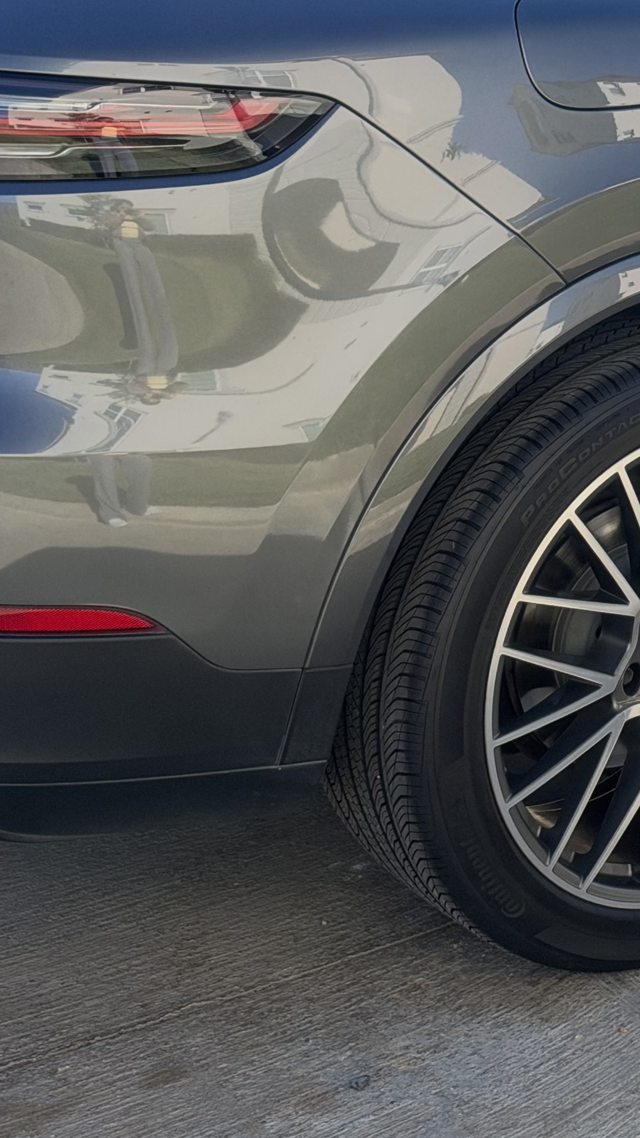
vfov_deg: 27.0
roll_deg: -0.7
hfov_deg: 15.3
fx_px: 2263
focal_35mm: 75
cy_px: 65
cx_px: 856
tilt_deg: -7.6
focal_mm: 6.93
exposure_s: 1/2208
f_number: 1.48
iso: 100
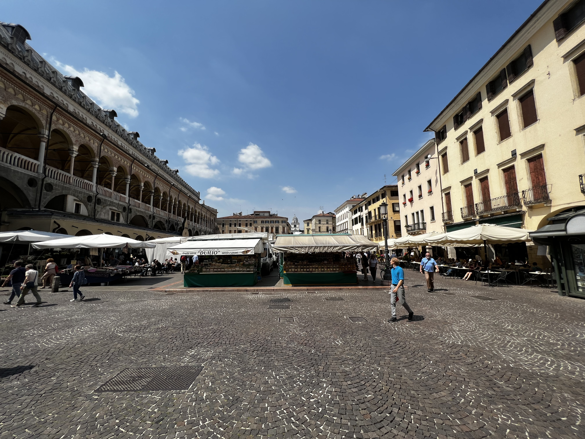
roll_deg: +1.0
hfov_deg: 106.2
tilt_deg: +7.2
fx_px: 220
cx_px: 292
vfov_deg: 89.9
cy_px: 220
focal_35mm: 13
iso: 32
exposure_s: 1/2660
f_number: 1.8
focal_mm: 1.57
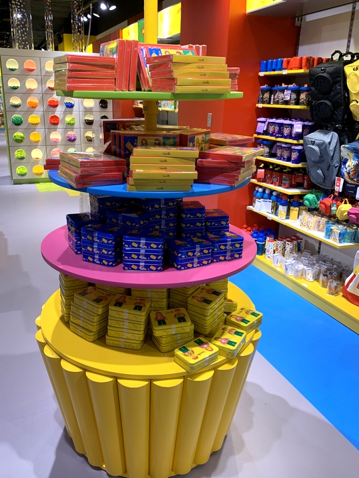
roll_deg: -1.2
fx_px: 401
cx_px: 171
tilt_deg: -17.7
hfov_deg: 48.2
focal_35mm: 29
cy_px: 231
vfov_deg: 61.6
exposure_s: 1/50
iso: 64
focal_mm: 4.25
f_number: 1.8
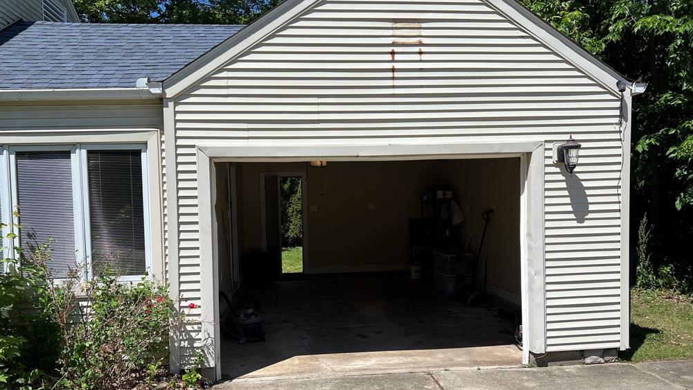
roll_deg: +1.6
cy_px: 223
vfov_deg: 40.1
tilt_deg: -2.7
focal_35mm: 29
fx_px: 533
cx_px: 343
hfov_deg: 66.1
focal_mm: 5.7
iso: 50
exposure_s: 1/5587
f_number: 1.5
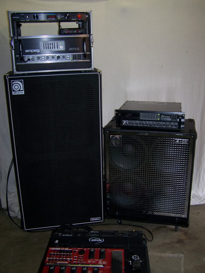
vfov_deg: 49.0
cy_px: 136
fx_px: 300
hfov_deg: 37.7
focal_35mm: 38
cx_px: 102
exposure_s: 1/60
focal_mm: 6.3
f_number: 2.8
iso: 80
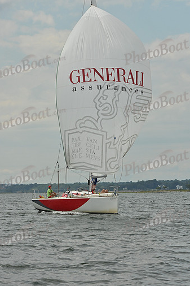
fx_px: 1545
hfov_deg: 7.0
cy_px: 140
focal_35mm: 195
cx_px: 95
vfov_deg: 10.6
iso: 320
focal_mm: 170
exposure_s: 1/800
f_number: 14
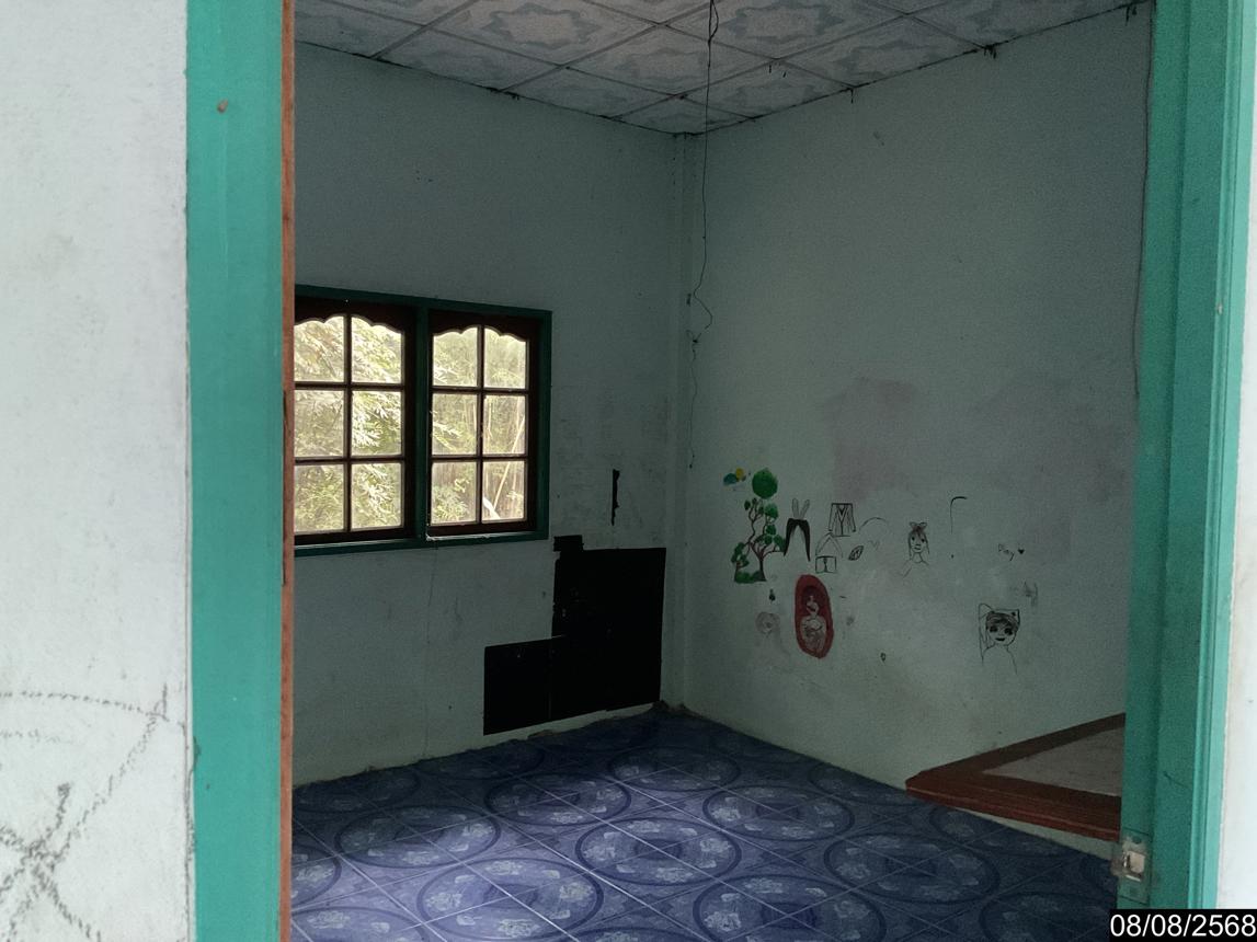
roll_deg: -1.7
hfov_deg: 61.7
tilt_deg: -2.6
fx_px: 1053
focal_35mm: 29
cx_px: 628
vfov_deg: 48.2
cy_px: 471
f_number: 1.8
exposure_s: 1/24
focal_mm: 3
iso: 500
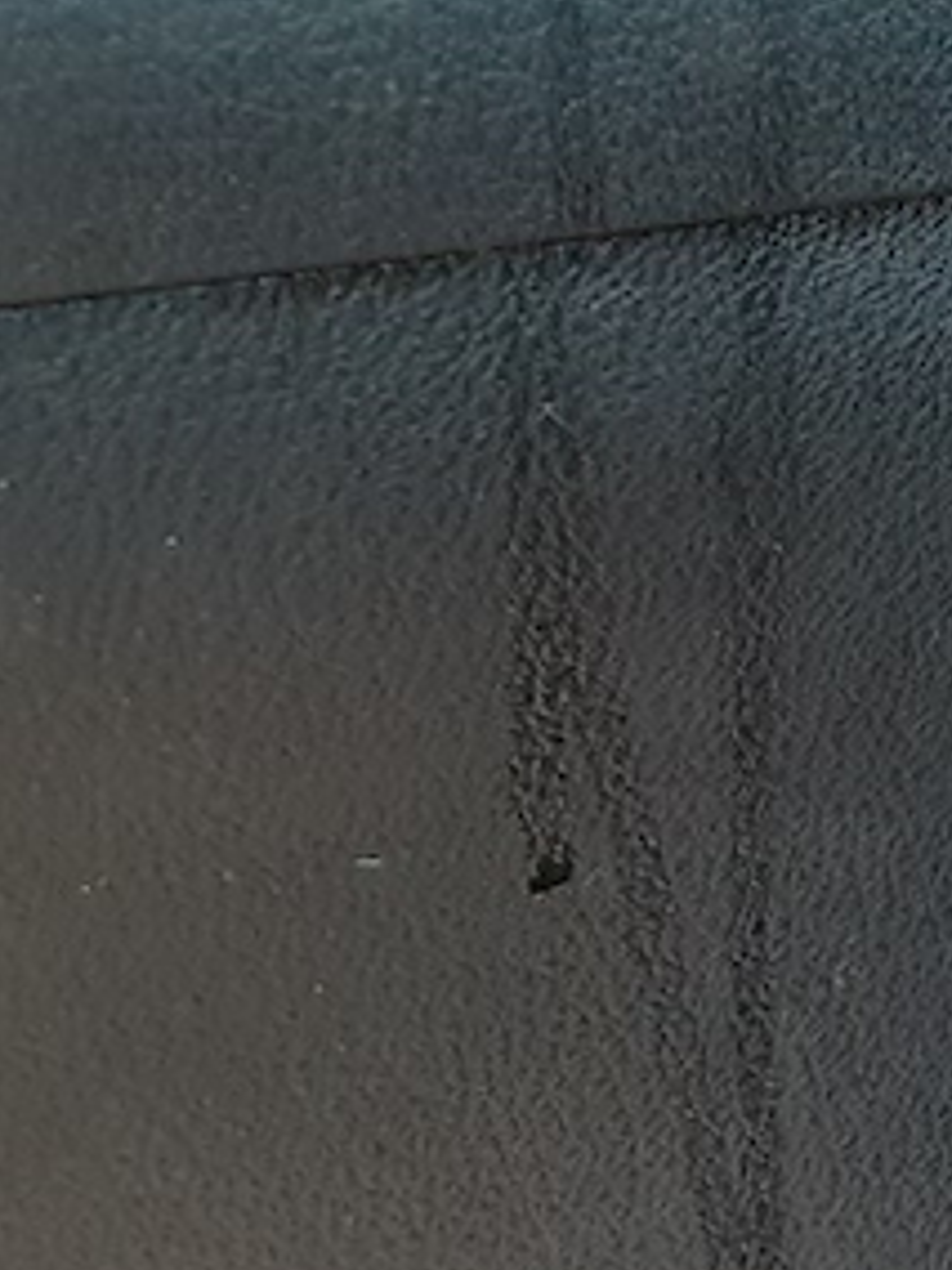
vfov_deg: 25.7
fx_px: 2787
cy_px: 675
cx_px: 1417
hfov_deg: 17.5
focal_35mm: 76
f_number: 1.9
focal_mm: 2.91
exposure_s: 1/60
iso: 200
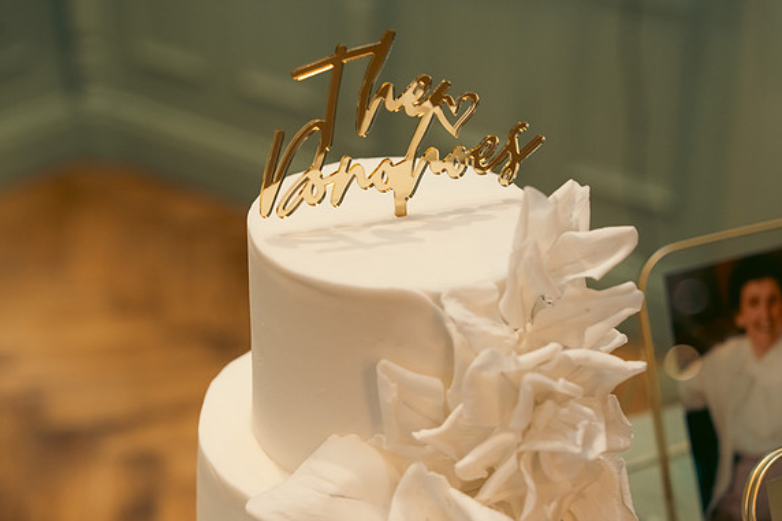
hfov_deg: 28.5
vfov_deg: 19.2
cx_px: 394
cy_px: 262
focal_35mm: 71
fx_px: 1542
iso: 1600
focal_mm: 70
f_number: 3.5
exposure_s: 1/160
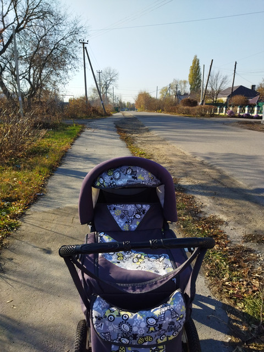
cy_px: 176
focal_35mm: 27
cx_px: 132
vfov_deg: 65.3
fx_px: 275
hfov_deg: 51.4
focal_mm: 4.71
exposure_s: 1/2318
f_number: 1.79
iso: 101
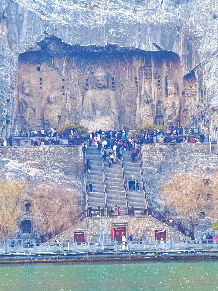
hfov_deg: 12.3
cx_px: 109
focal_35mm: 120
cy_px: 146
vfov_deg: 16.4
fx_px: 1007
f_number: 2.8
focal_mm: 15.66
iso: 200
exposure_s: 1/99
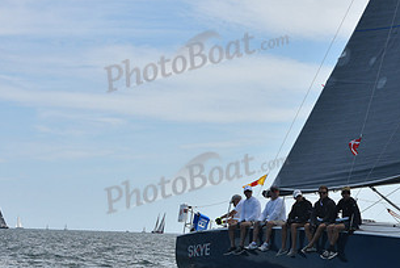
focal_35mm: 133
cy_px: 229
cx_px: 358
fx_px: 1479
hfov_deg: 15.2
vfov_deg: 10.3
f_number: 9
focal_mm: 70
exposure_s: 1/1000
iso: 320
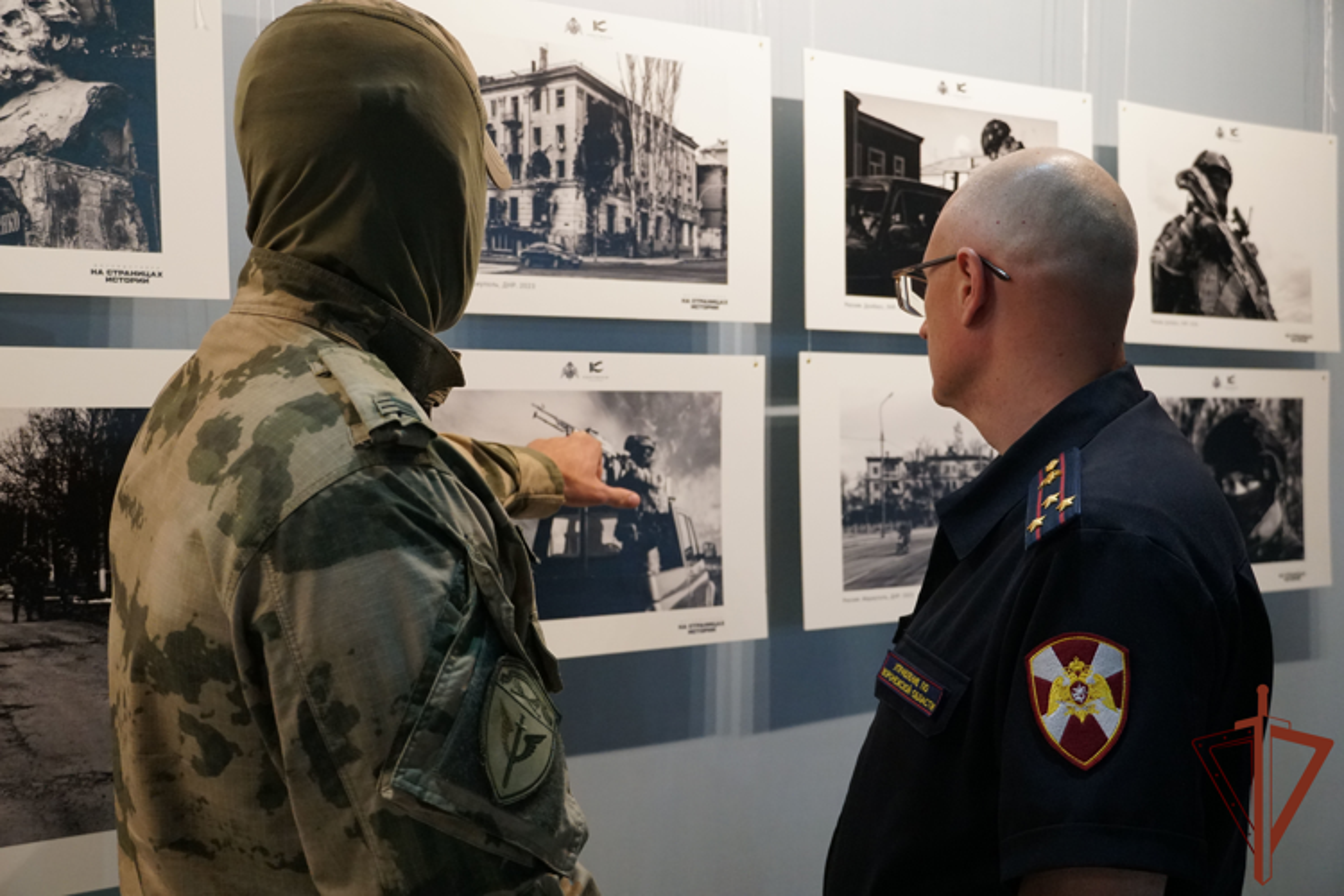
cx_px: 672
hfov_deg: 43.6
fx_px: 1680
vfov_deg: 29.9
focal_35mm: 45
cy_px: 448
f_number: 4.5
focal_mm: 30
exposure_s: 1/160
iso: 2500
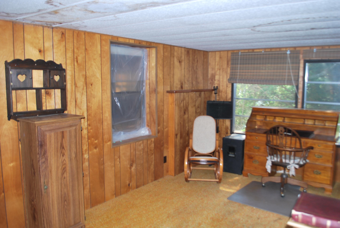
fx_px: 284
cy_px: 114
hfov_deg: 61.8
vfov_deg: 43.8
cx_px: 170
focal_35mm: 30
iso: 200
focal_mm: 20
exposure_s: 1/60
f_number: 3.8
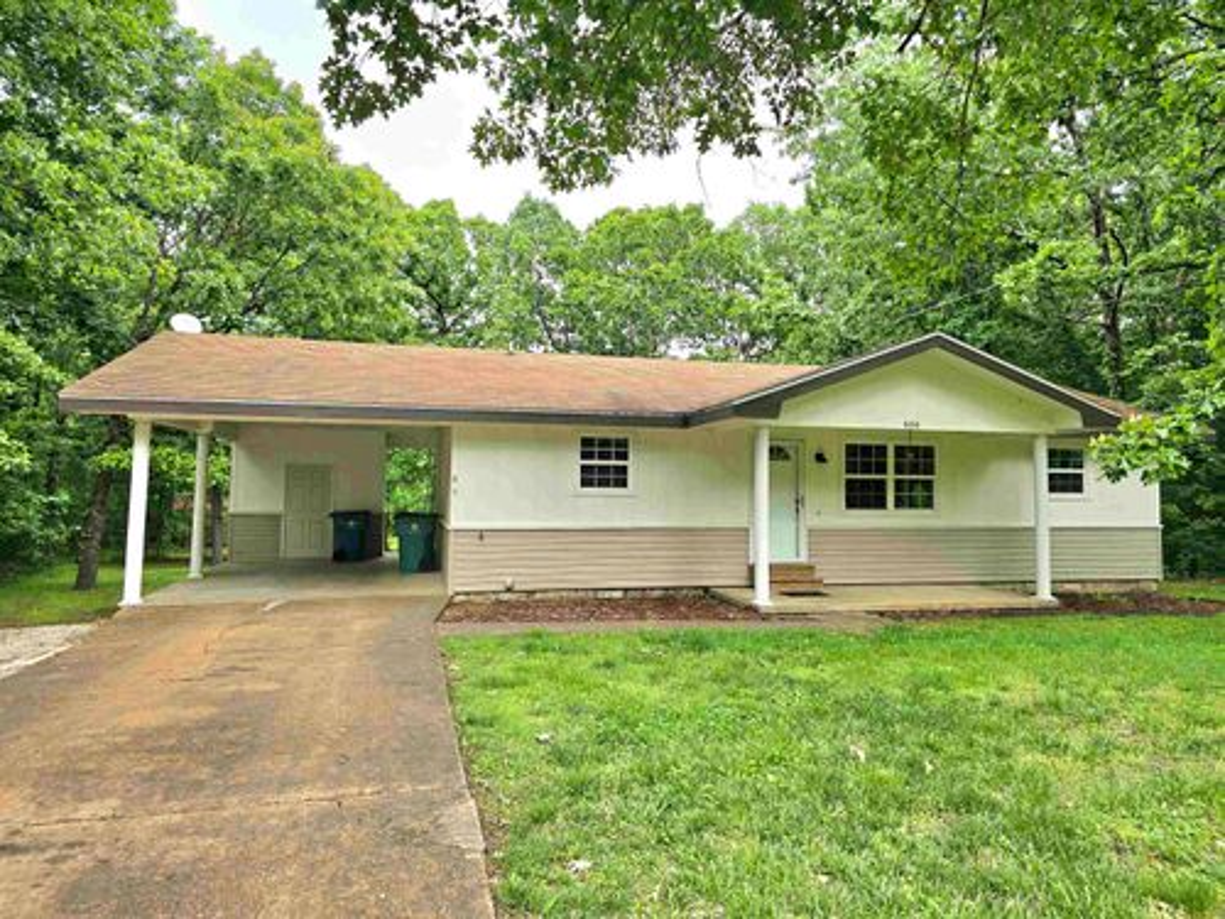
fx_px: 814
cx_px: 612
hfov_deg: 73.9
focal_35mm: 23
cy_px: 460
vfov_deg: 58.9
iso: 12
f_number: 1.7
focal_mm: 6.3
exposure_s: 1/263
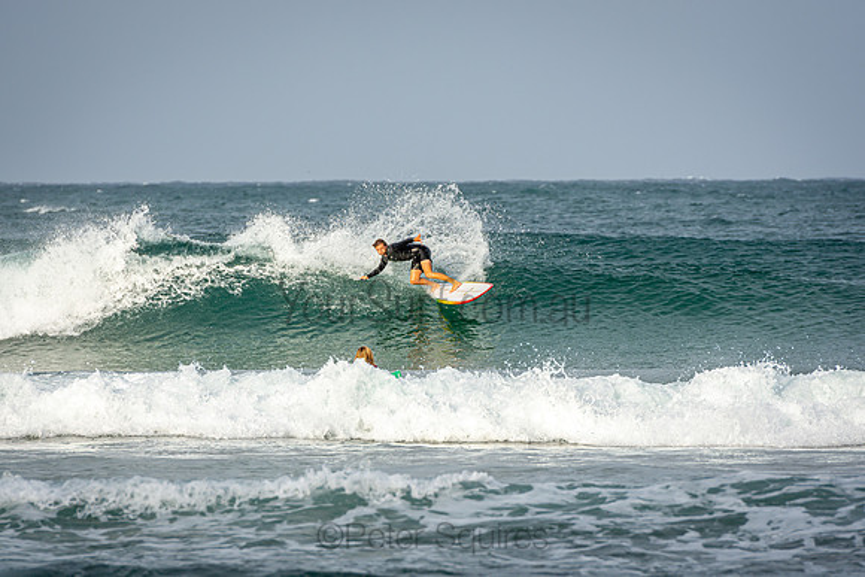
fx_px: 7459
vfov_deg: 4.4
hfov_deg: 6.6
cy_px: 288
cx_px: 432
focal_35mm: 310
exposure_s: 1/2000
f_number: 5
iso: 200
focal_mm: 200
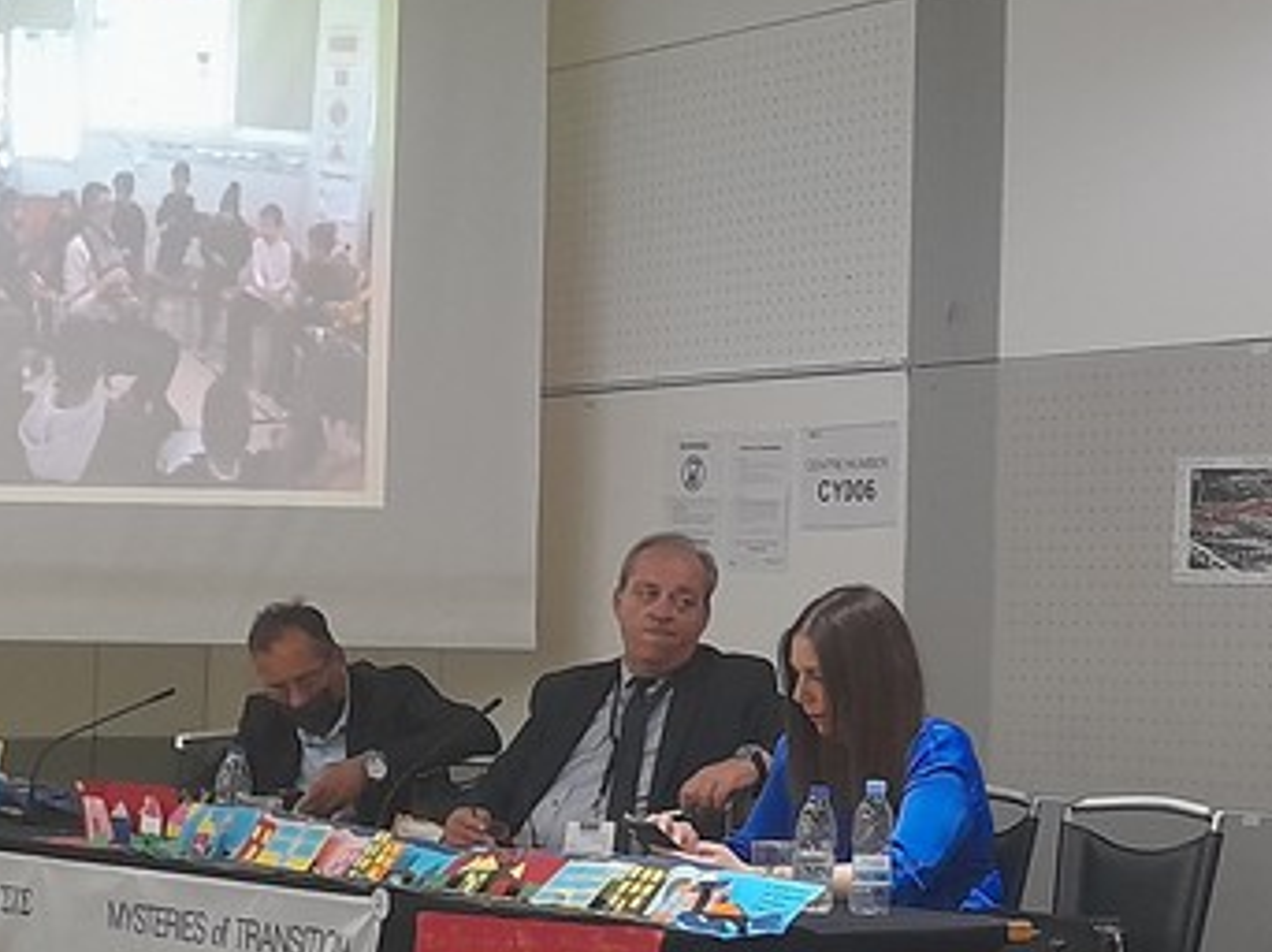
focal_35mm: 78
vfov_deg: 18.8
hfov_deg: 24.2
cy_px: 599
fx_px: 2864
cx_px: 1199
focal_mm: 4.6
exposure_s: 1/33
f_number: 2
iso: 400
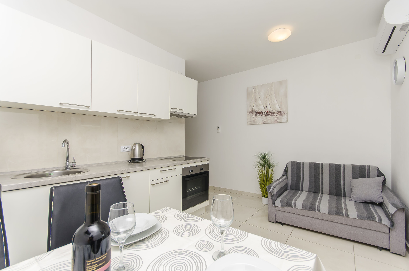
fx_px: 170
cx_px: 204
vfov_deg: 77.1
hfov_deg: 100.5
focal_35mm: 15
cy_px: 136
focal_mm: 10
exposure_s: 1/125
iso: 100
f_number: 7.1
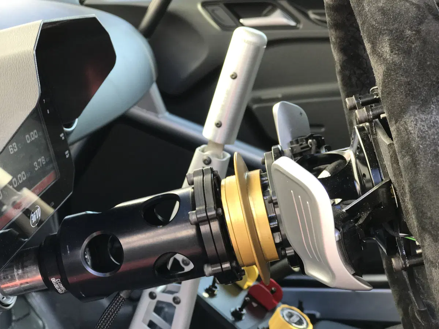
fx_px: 723
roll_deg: +1.3
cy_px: 164
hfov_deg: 33.8
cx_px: 220
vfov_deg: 25.7
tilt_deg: -13.0
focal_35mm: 57
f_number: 2.8
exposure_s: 1/50
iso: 40
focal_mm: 6.6
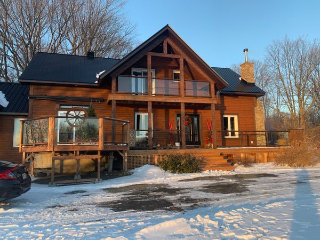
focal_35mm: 26
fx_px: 240
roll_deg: +0.5
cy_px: 120
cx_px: 160
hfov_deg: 67.3
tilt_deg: +4.8
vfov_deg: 53.1
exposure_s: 1/235
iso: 25
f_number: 1.8
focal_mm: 4.25
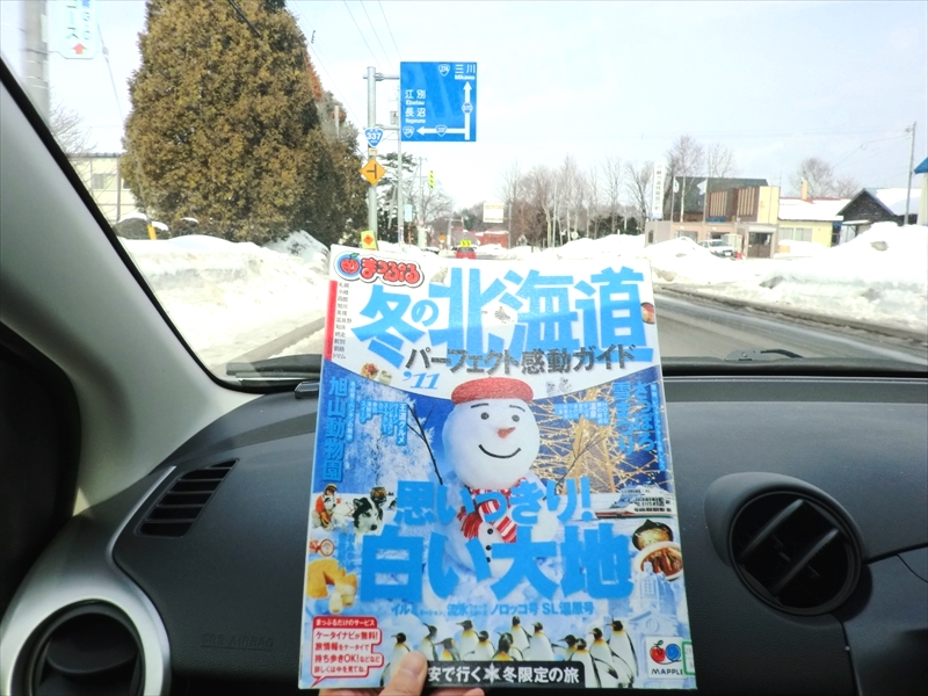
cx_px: 464
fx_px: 697
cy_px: 348
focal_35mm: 26
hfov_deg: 67.3
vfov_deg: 53.1
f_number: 7.9
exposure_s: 1/160
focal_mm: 4.7
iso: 50
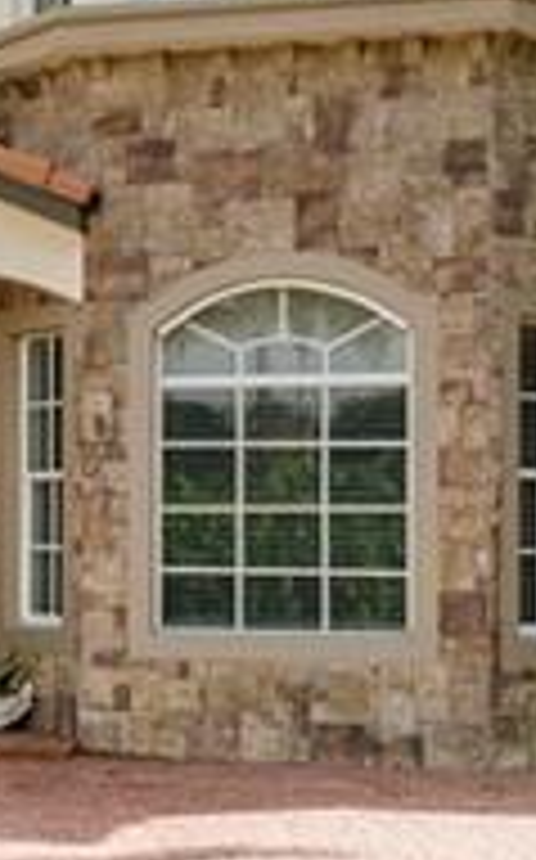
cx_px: -32
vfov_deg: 25.2
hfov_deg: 15.5
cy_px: 495
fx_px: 1921
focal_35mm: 82
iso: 100
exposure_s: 1/125
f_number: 11
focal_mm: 10
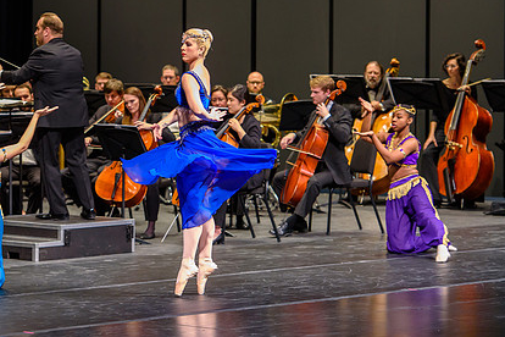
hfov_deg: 11.7
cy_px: 131
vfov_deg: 7.8
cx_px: 179
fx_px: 2455
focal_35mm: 175
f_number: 2.8
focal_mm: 125
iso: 2200
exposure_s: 1/320
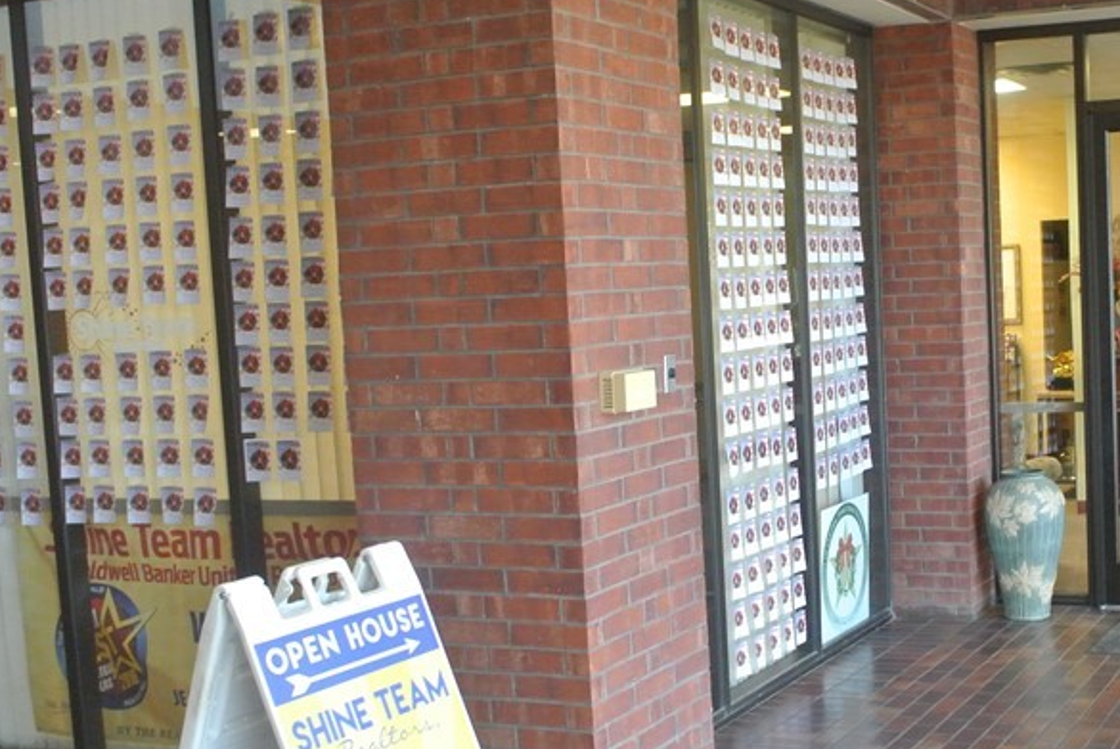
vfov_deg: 27.0
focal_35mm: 50
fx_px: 1557
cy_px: 450
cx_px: 840
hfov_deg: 38.6
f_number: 2.8
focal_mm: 10
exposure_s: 1/100
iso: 800
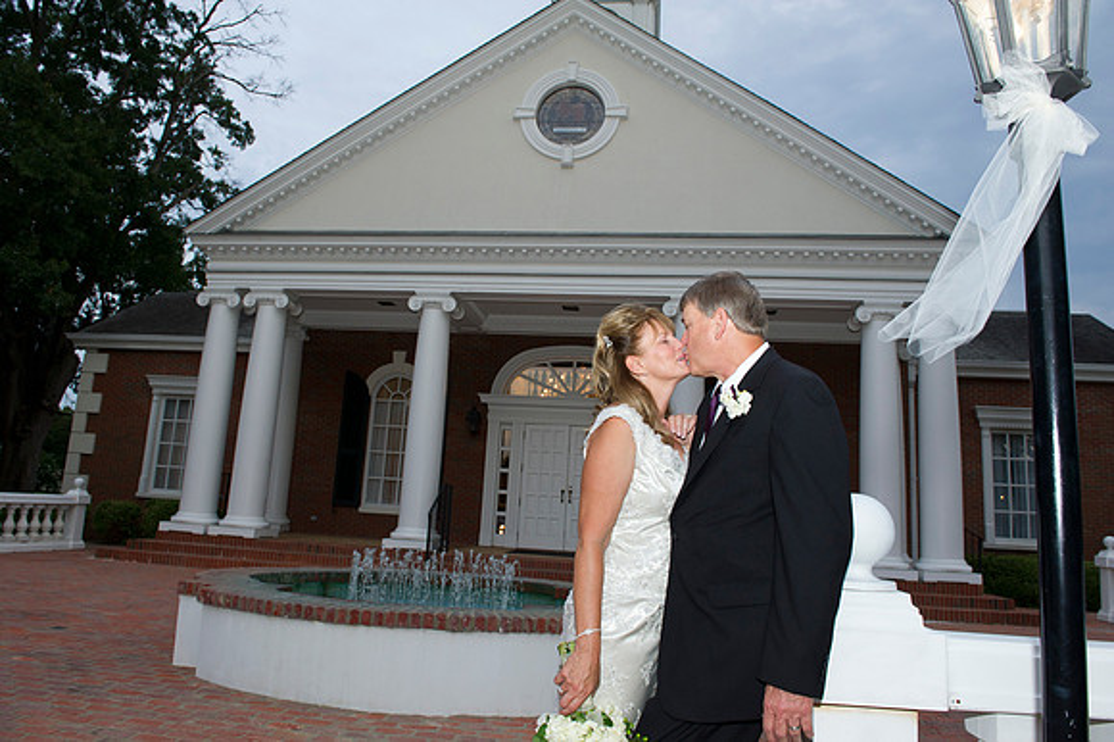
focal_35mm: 24
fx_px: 742
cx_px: 557
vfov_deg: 53.1
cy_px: 371
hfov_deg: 73.8
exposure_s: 1/125
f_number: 5.6
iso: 1000
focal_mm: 24
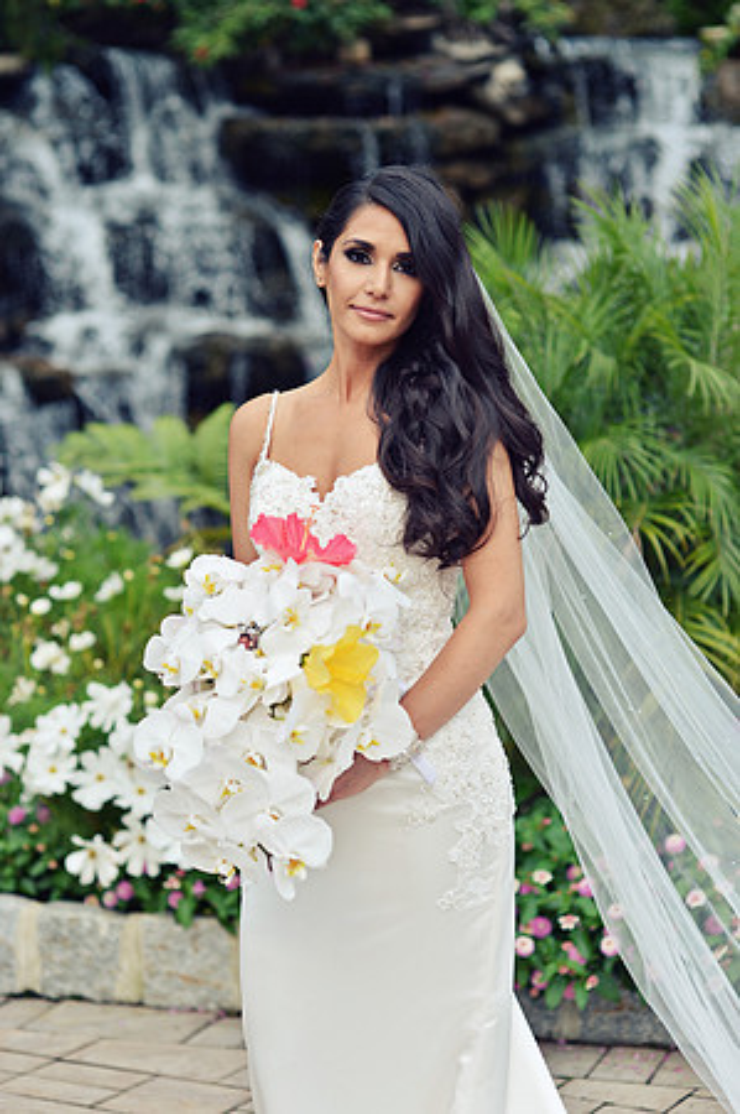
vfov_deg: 23.9
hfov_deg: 16.0
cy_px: 557
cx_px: 370
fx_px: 2627
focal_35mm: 85
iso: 250
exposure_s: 1/1600
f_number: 2.8
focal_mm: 85
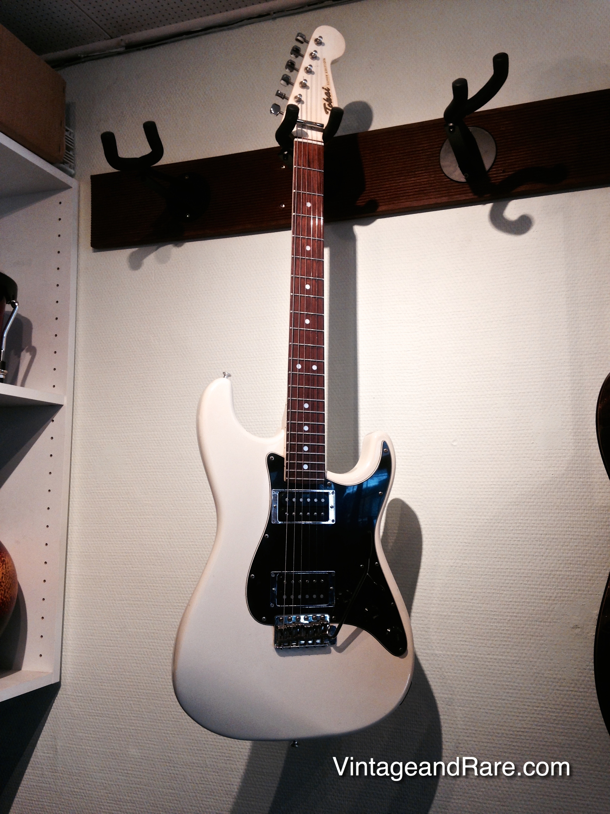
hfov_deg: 42.9
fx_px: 775
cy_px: 407
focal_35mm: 33
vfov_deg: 55.4
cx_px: 305
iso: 50
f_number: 2.4
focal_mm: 4.12
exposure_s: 1/24
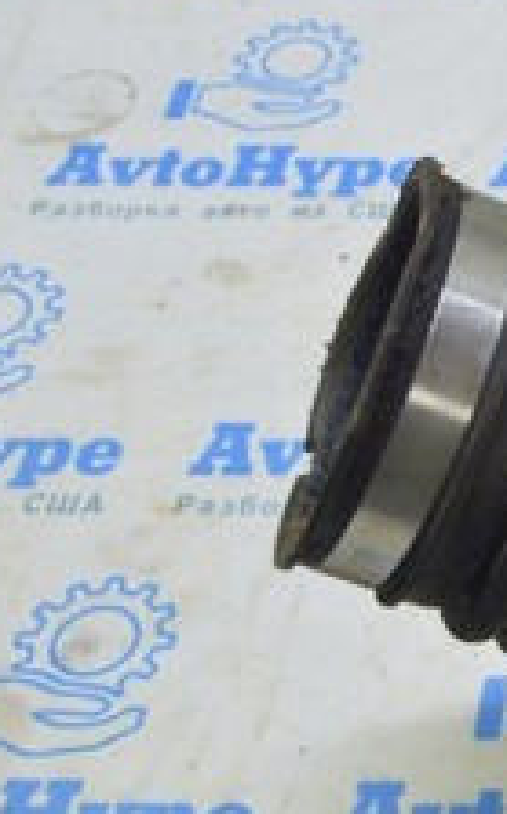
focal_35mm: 79
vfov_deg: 25.8
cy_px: 611
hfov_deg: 14.2
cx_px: 970
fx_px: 1750
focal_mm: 18
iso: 400
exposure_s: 1/20
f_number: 5.6
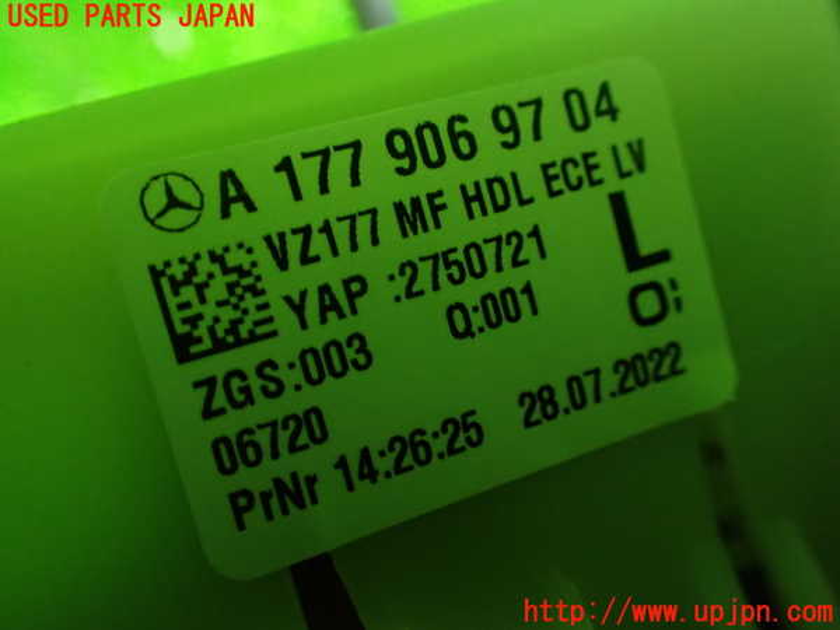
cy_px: 315
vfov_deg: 46.8
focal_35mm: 30
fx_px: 728
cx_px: 420
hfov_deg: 60.0
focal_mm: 5.4
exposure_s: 1/30
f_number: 2.3
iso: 1250
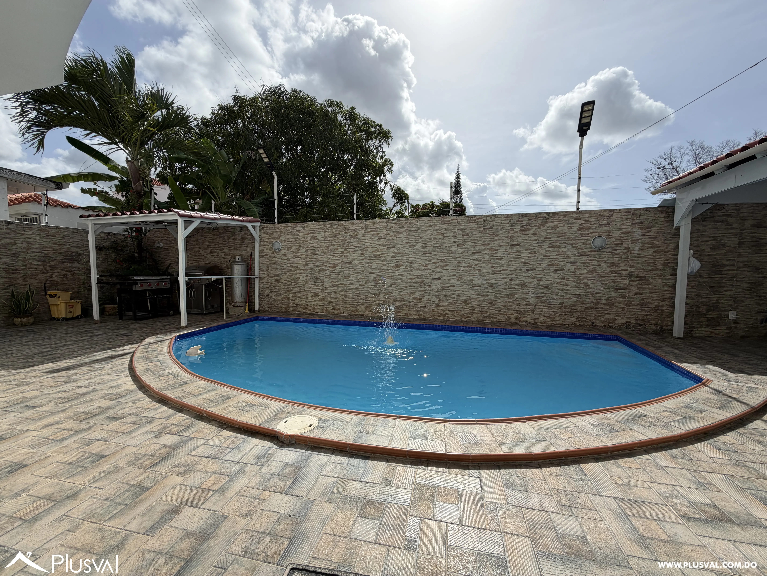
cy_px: 288
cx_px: 384
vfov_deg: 85.7
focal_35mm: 14
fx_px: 310
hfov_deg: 102.1
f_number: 2.2
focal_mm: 2.22
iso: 20
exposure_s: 1/1431
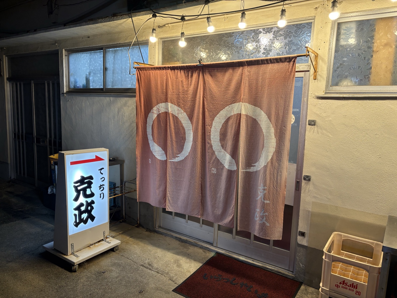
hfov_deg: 67.3
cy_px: 149
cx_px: 198
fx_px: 298
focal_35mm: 26
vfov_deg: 53.1
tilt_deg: -7.8
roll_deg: -1.1
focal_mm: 5.96
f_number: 1.6
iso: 125
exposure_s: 1/60
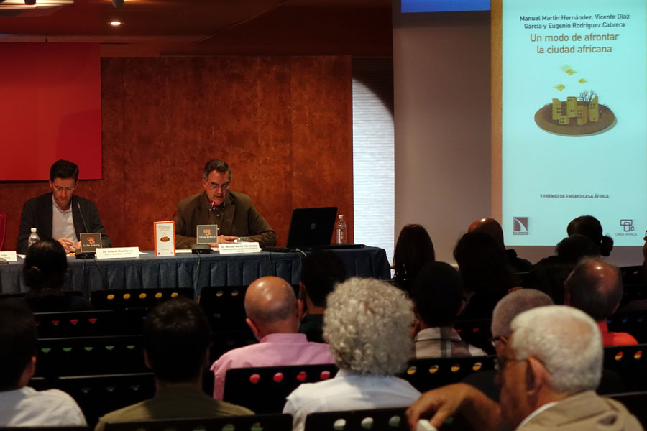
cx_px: 324
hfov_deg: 20.4
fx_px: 1797
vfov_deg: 13.7
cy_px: 216
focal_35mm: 100
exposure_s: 1/125
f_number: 2.8
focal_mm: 36.77
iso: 1250
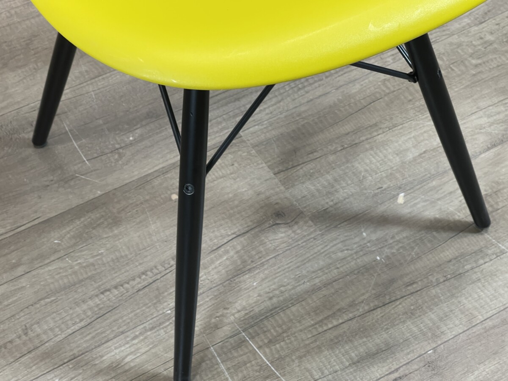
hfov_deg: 30.3
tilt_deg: -52.1
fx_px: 939
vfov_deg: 22.9
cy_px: 190
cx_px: 254
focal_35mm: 64
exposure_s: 1/50
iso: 160
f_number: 2.2
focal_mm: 7.5
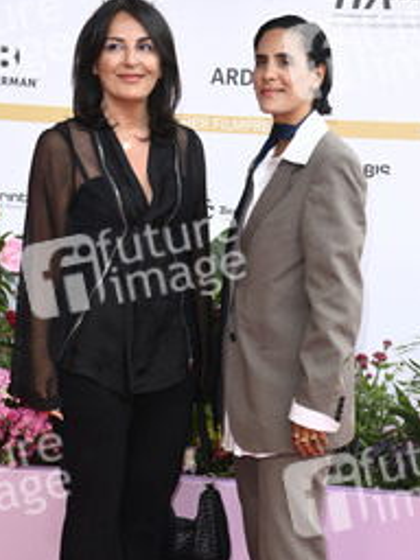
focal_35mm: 102
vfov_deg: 19.2
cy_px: 376
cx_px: 197
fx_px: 1650
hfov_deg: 14.5
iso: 640
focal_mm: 68
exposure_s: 1/250
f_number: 5.6
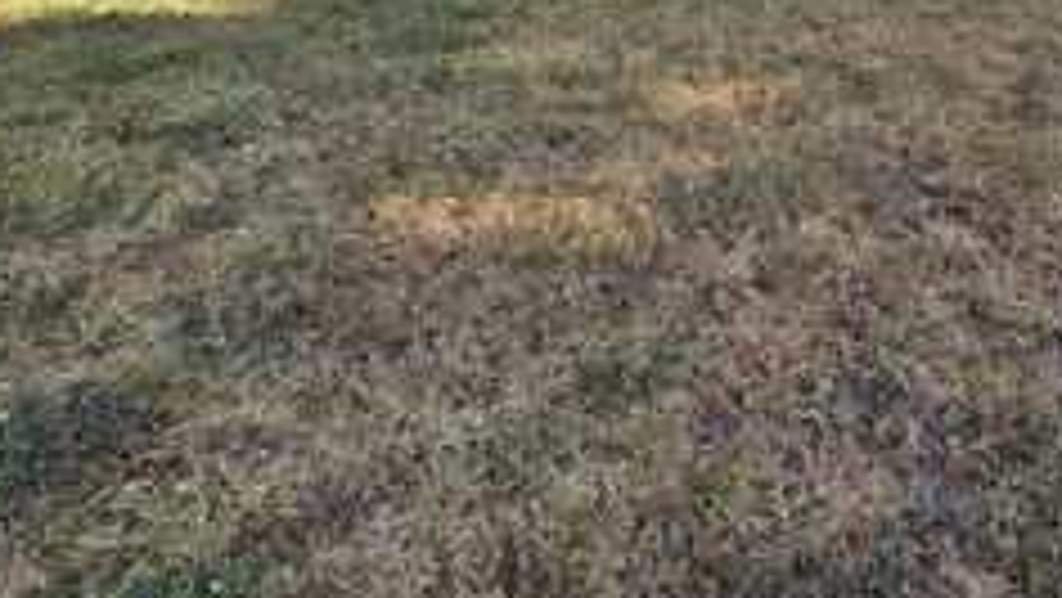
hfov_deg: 62.8
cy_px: -182
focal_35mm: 30
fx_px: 845
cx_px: 702
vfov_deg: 30.6
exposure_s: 1/1139
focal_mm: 2.2
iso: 50
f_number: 2.2
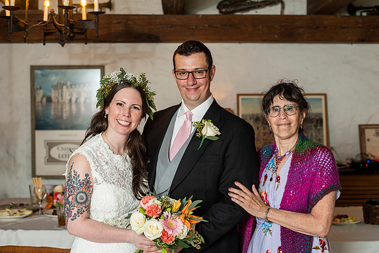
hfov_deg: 39.6
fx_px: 526
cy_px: 126
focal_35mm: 50
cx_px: 190
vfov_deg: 27.0
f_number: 3.5
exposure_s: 1/80
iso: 500
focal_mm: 50
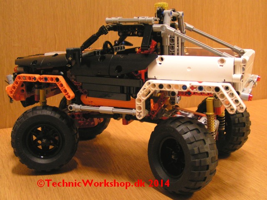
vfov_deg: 37.7
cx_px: 134
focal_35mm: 38
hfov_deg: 49.0
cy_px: 100
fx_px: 293
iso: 200
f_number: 2.8
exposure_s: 1/5
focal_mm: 5.8
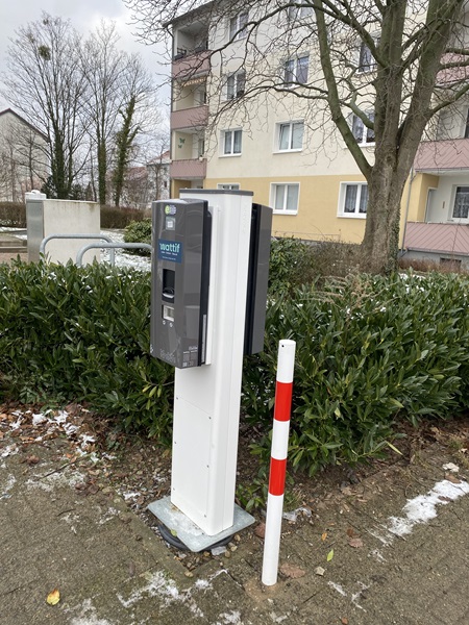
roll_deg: -2.5
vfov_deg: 67.3
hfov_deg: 53.1
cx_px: 234
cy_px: 312
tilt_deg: -12.2
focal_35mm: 26
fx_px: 470
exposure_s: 1/363
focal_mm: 4.25
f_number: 1.8
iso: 32
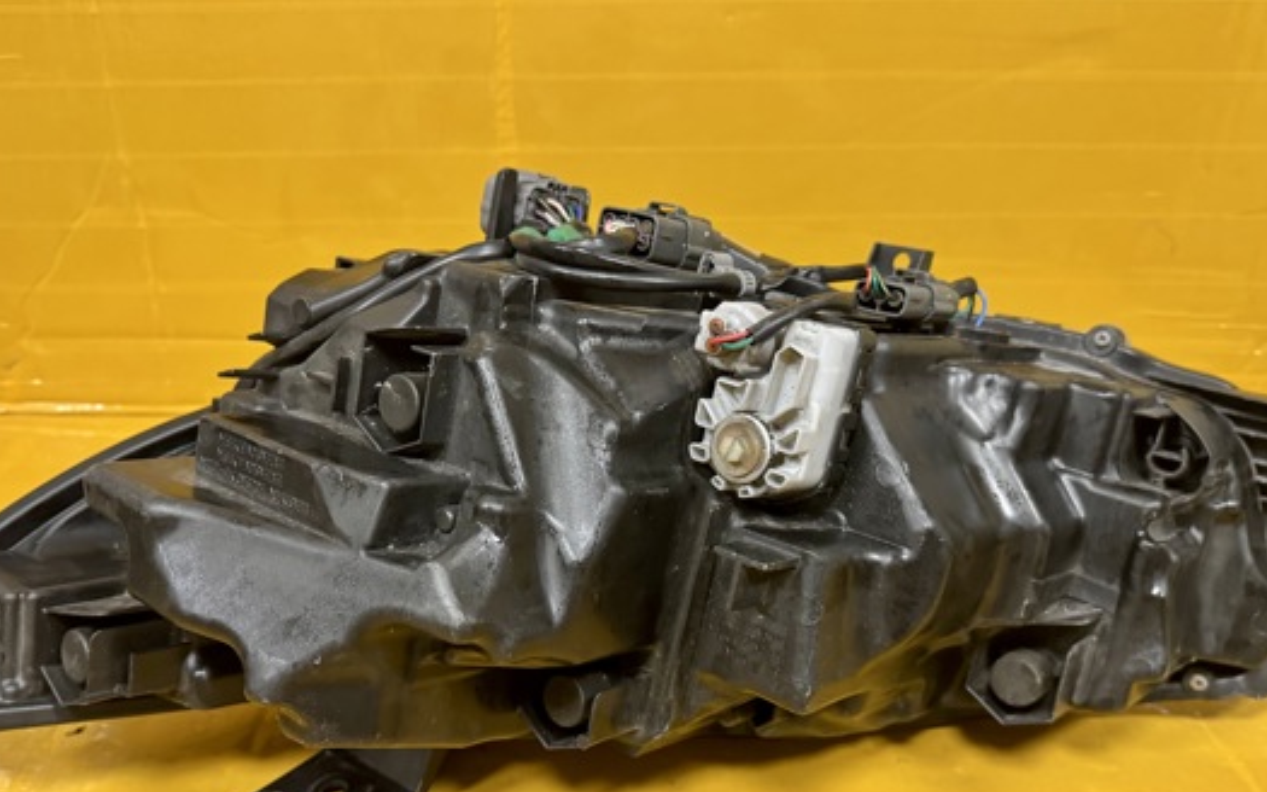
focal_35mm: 31
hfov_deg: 61.2
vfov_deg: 40.3
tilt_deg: -27.6
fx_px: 1070
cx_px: 630
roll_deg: -2.6
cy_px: 497
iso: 500
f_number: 1.78
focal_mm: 6.76
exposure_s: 1/60
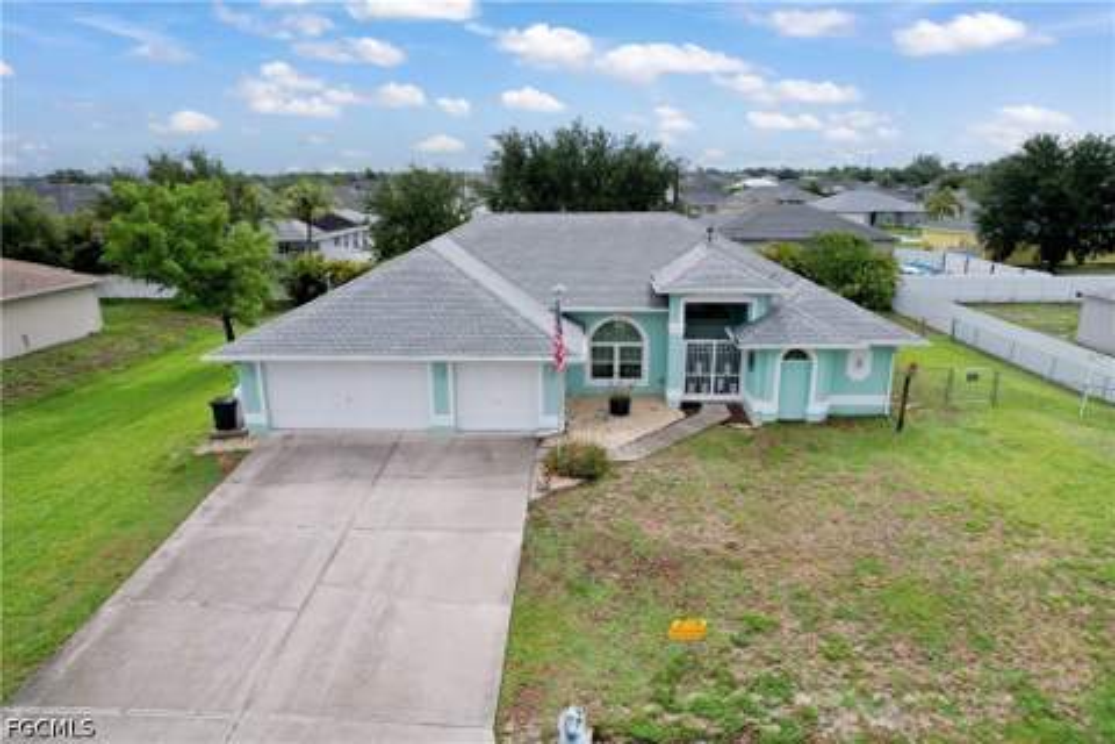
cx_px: 558
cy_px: 372
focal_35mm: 22
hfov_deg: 78.6
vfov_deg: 57.2
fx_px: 681
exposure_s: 1/2500
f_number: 2.8
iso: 200
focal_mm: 8.38
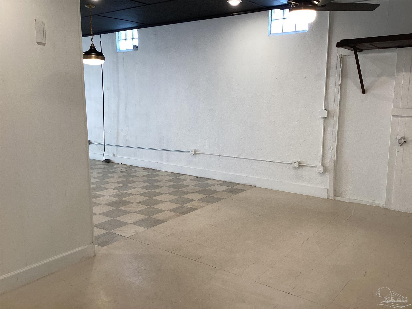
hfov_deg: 58.4
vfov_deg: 45.4
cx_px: 206
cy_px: 154
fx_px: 369
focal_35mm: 31
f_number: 2.4
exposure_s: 1/60
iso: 100
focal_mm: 3.3
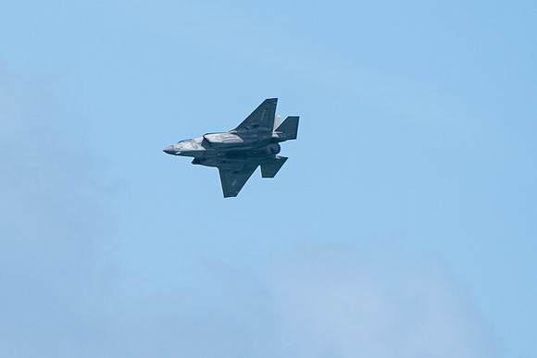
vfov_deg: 1.4
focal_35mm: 996
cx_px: 83
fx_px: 14866
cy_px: 213
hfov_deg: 2.1
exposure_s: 1/1250
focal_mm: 400
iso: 640
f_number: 10
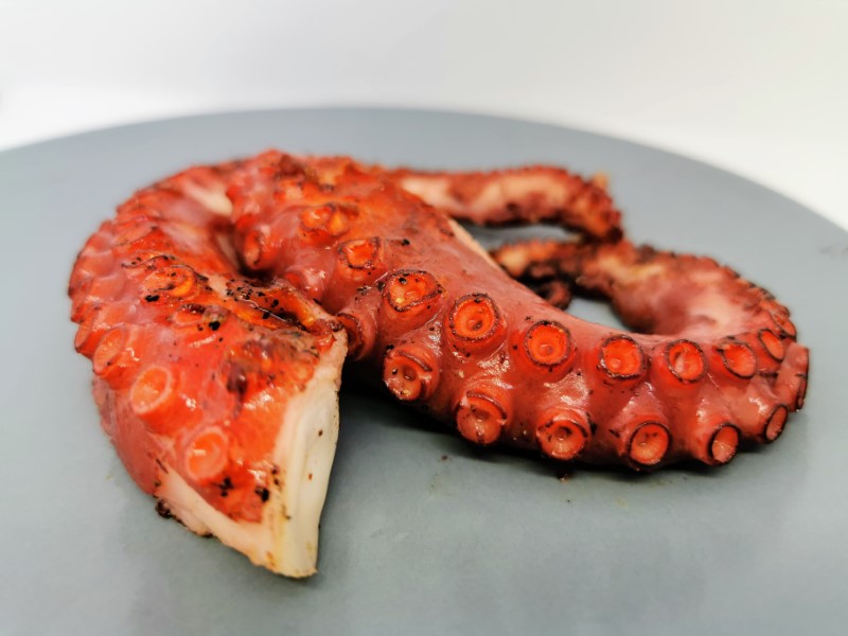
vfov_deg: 51.4
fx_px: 661
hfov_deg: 65.3
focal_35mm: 27
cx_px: 424
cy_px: 318
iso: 100
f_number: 1.6
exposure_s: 1/100
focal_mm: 5.56
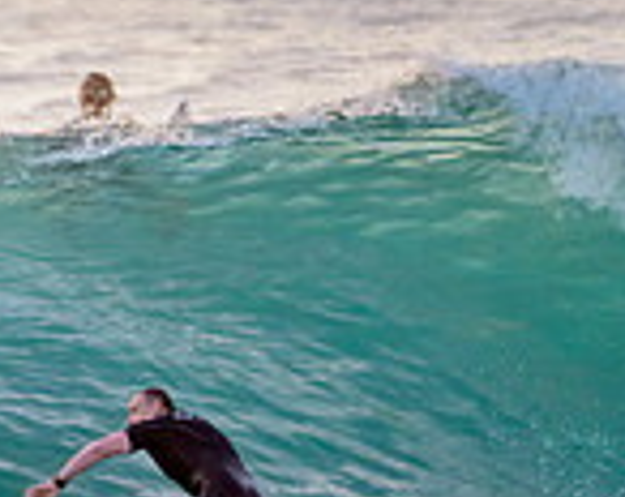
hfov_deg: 0.8
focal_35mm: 2293
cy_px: 474
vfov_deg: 0.7
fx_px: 42302
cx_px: 135
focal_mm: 500
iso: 280
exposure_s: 1/320
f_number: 5.6
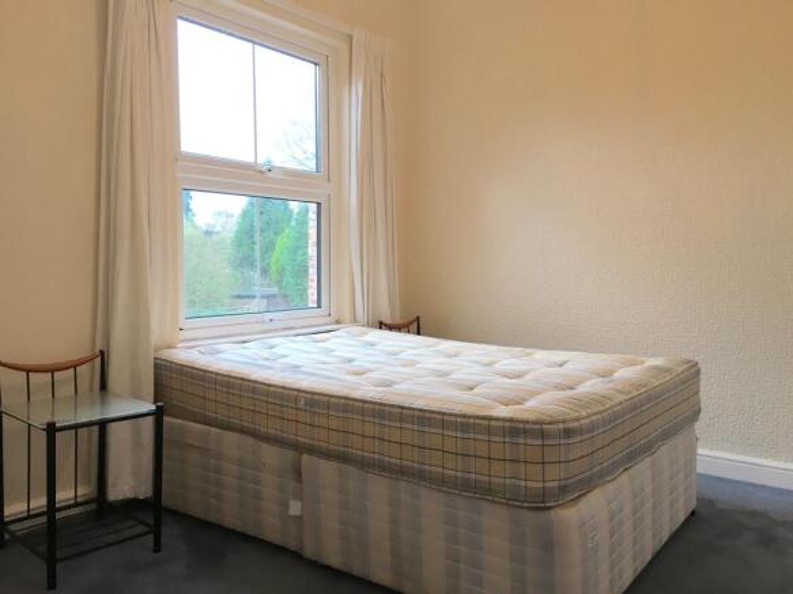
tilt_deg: -3.8
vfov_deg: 48.2
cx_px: 396
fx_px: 664
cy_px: 297
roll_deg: +0.1
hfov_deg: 61.7
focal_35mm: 29
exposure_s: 1/33
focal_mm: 4.15
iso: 40
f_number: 2.2
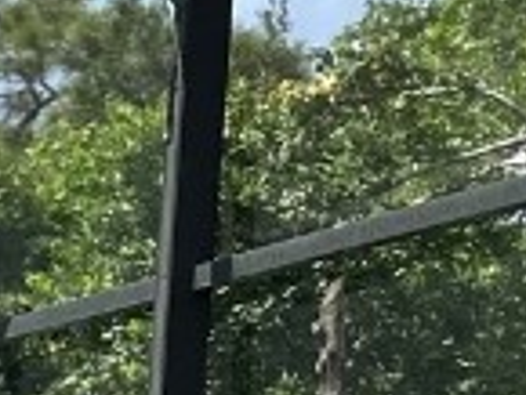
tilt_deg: -5.5
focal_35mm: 169
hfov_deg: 8.5
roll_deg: -0.8
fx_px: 2570
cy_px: 993
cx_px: -1313
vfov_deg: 8.0
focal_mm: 6.86
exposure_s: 1/4016
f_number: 1.78
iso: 80
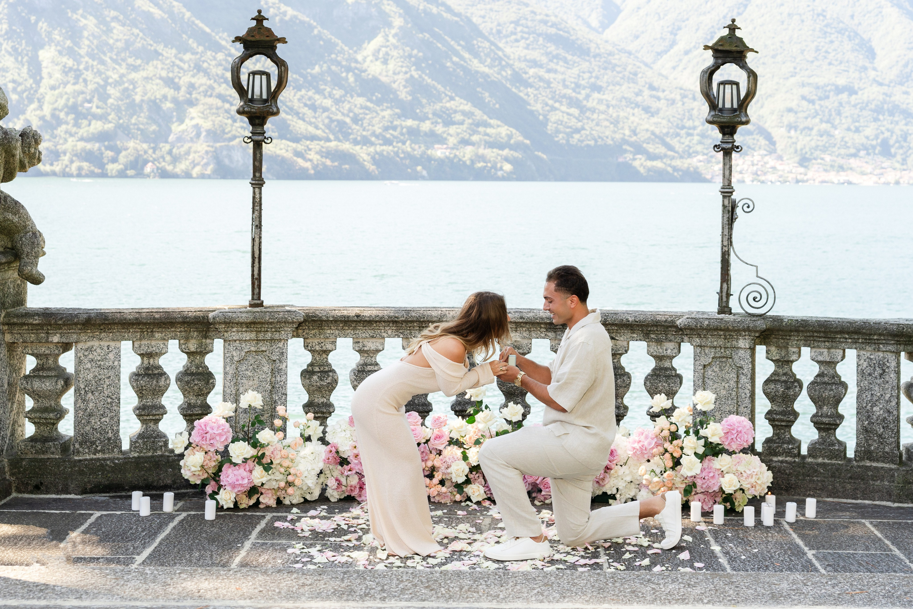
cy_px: 304
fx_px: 1395
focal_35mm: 55
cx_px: 456
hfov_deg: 36.2
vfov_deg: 24.6
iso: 250
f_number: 6.3
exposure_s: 1/250
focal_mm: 55
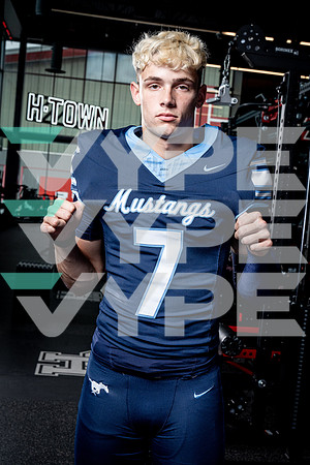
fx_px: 685
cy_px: 232
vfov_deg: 37.5
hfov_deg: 25.5
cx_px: 155
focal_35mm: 53
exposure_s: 1/250
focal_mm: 53
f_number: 9
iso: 640
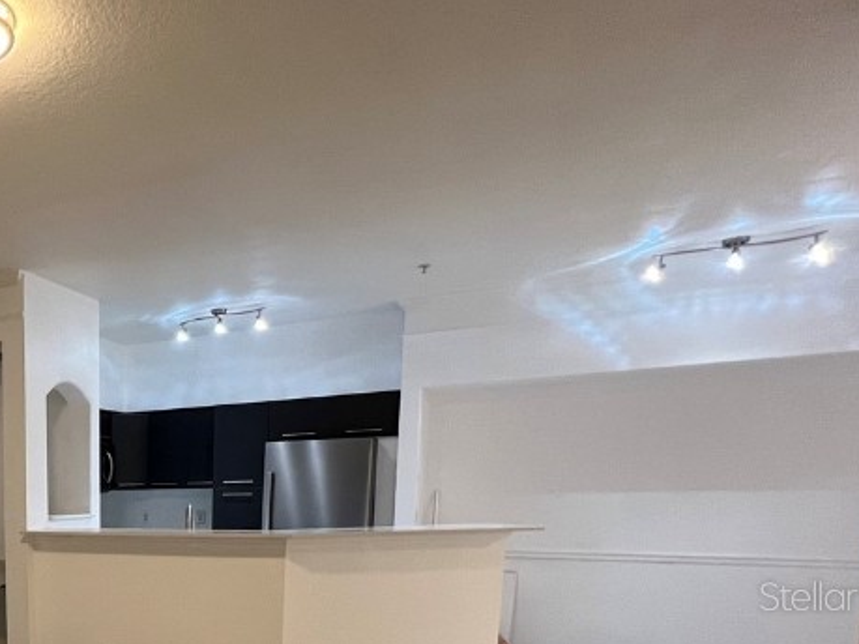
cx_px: -22
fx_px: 719
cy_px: 595
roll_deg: +1.4
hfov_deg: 49.0
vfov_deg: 43.5
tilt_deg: -7.4
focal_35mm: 29
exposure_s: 1/60
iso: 250
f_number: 1.8
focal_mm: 1.57
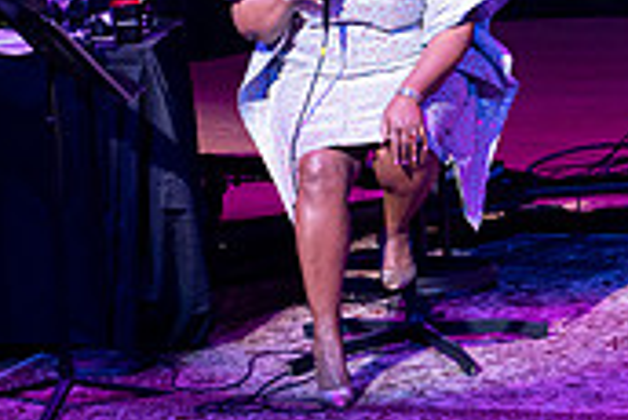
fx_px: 11750
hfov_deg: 3.1
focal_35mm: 673
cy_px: -2
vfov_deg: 2.0
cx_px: 369
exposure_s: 1/320
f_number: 5
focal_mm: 200
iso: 2500
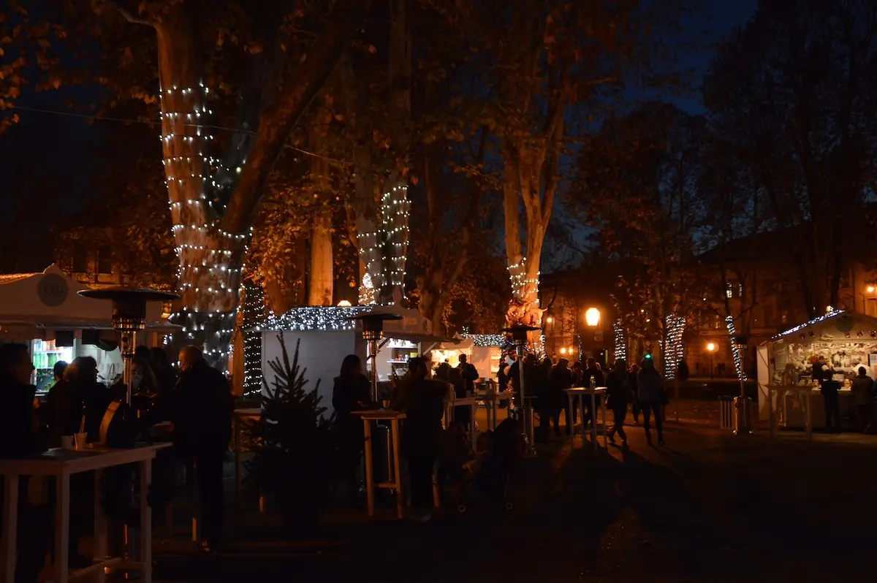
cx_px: 438
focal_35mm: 33
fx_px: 803
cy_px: 292
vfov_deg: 39.9
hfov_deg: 57.3
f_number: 3.5
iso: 2200
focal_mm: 22
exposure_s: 1/60
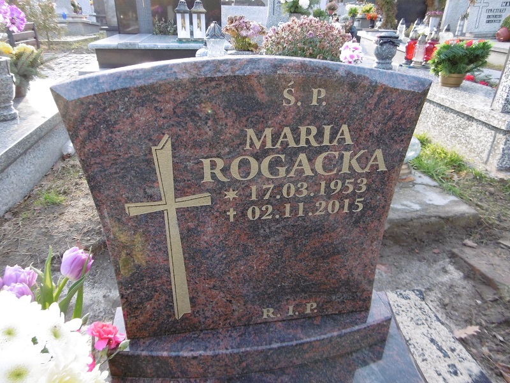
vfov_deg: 56.8
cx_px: 255
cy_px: 192
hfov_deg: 71.6
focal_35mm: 24
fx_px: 354
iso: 160
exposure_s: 1/100
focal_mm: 4.3
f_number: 3.1
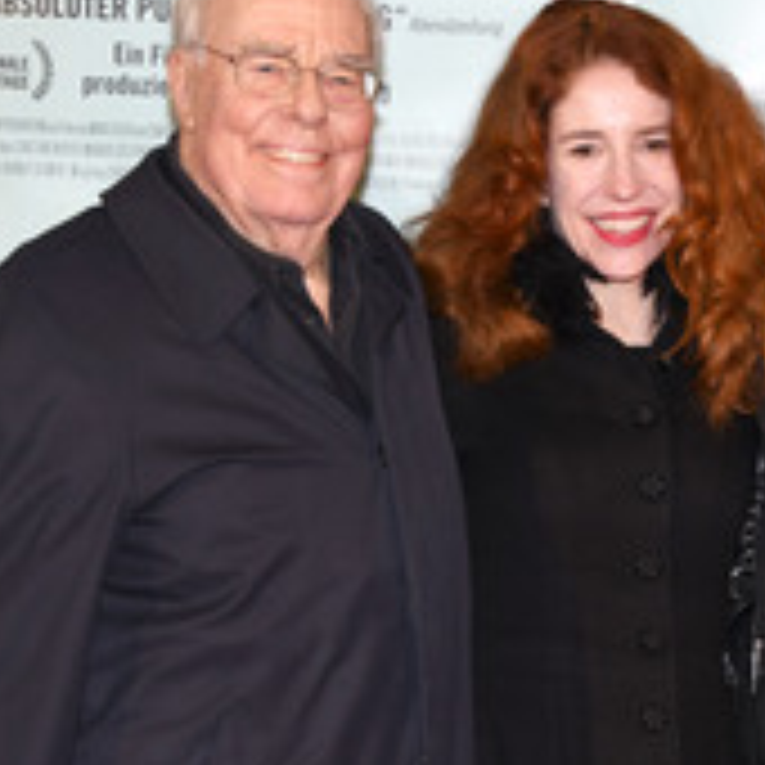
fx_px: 3150
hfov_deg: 13.8
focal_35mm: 126
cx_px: 619
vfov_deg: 13.8
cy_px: 531
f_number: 6.3
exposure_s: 1/160
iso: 500
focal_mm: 56
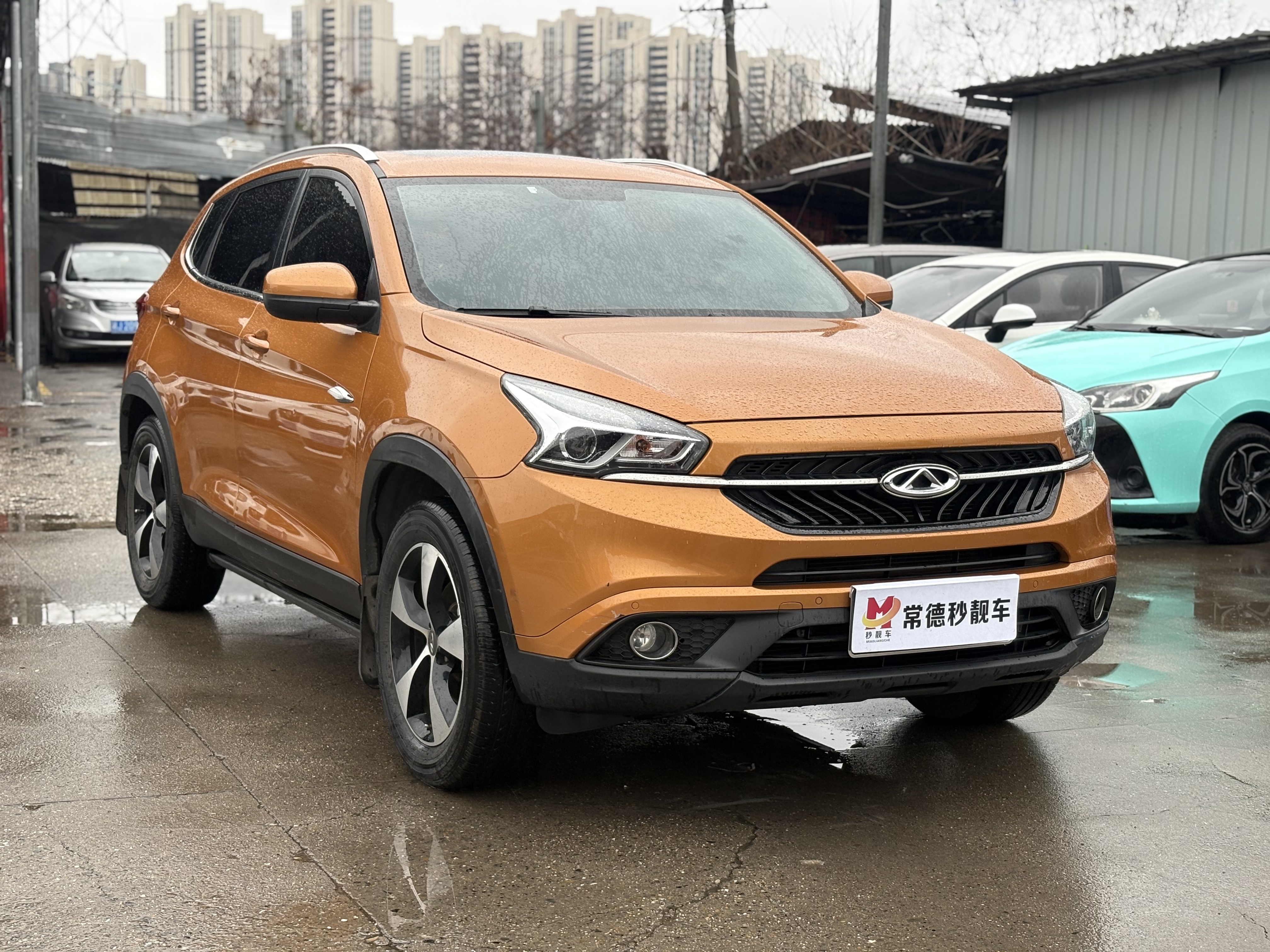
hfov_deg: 36.8
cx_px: 635
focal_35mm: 52
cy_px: 476
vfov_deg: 28.0
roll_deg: -0.5
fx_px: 1908
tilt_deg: -6.3
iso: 50
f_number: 1.6
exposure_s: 1/104
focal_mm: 5.96
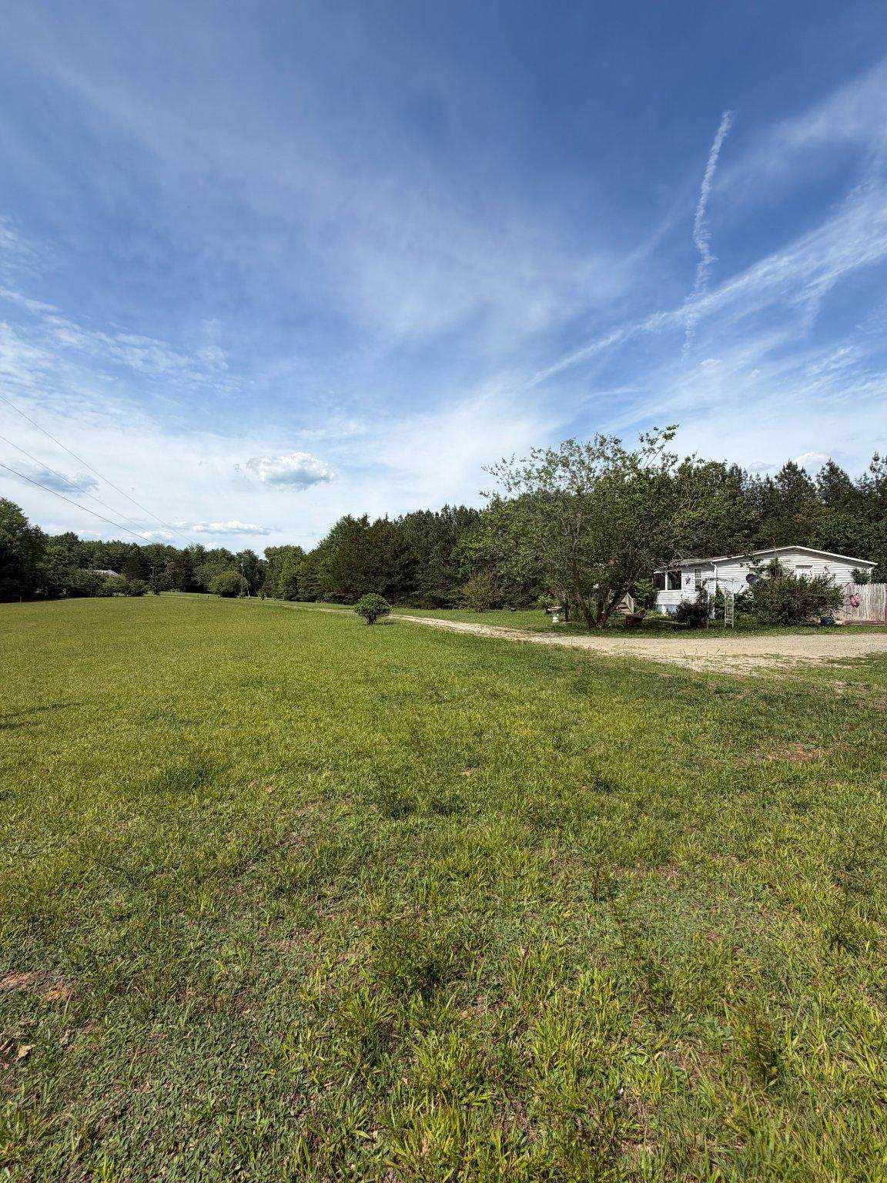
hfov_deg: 85.7
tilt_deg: +0.7
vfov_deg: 102.1
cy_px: 592
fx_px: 478
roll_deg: -1.7
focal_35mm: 14
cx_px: 444
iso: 20
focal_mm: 2.22
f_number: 2.2
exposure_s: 1/876
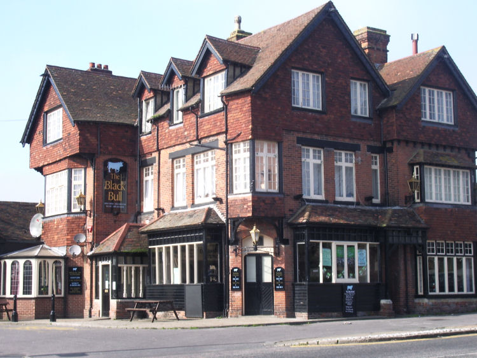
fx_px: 854
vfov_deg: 23.6
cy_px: 179
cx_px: 238
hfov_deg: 31.2
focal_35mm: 62
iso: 50
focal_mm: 10.2
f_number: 5.6
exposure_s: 1/125
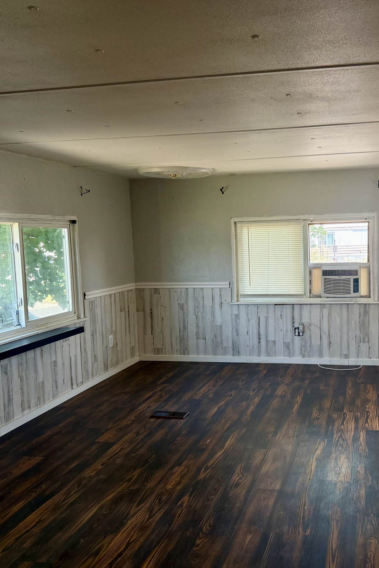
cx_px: 264
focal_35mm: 34
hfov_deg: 38.3
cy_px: 287
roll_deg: +1.6
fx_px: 537
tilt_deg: -5.3
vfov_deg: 55.8
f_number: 1.78
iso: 200
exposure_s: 1/248
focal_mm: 6.76
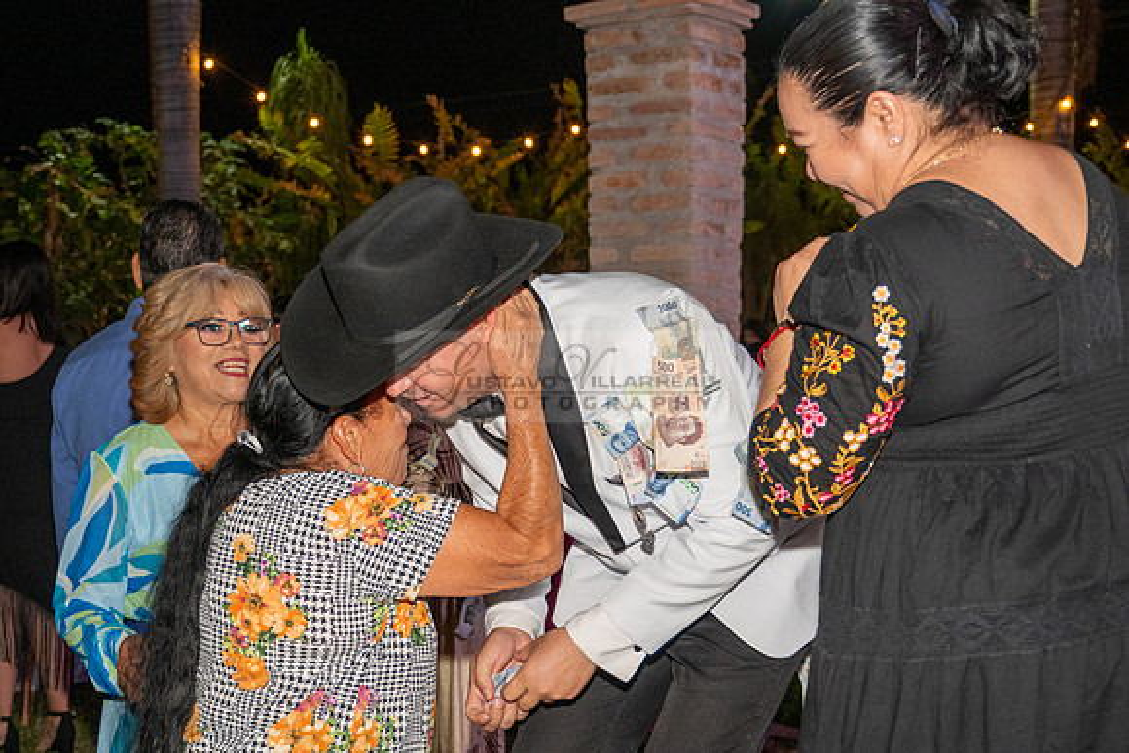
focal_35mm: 53
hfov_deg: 37.1
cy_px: 468
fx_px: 1670
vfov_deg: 25.3
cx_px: 421
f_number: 5
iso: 2000
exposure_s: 1/200
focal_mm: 39
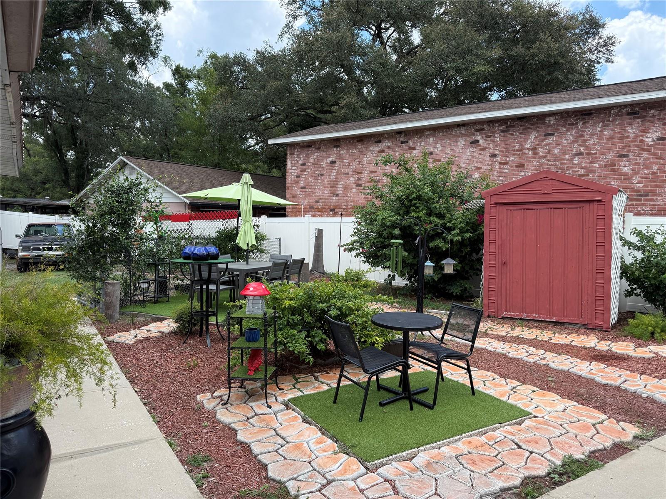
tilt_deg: -3.6
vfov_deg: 56.8
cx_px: 333
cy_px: 250
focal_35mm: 24
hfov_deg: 71.6
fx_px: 462
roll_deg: -1.3
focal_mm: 6.76
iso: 100
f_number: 1.78
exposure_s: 1/1727
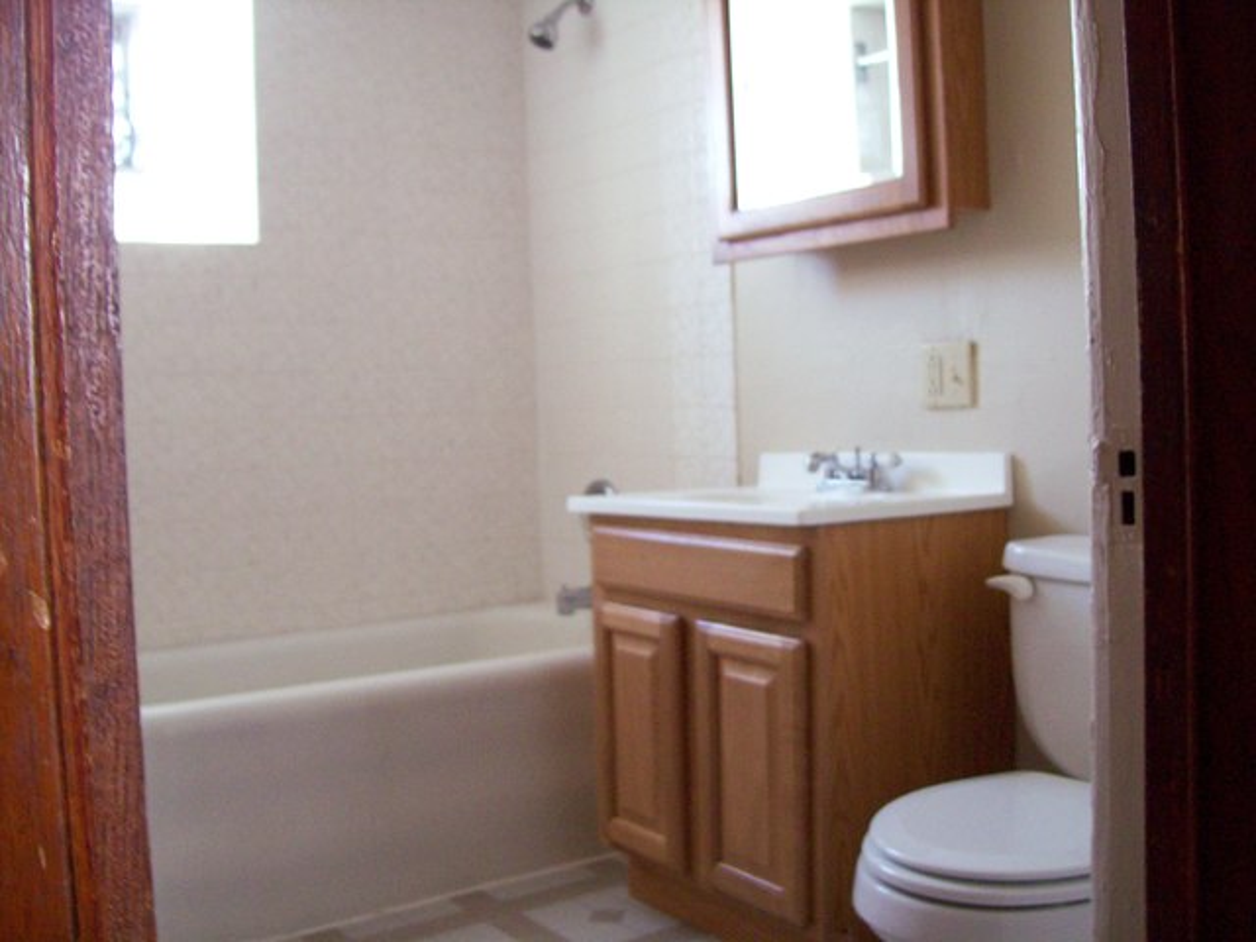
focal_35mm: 36
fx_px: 1306
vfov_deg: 39.7
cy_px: 471
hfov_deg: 51.4
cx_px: 628
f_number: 2.7
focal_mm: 6
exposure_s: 1/13.6
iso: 160
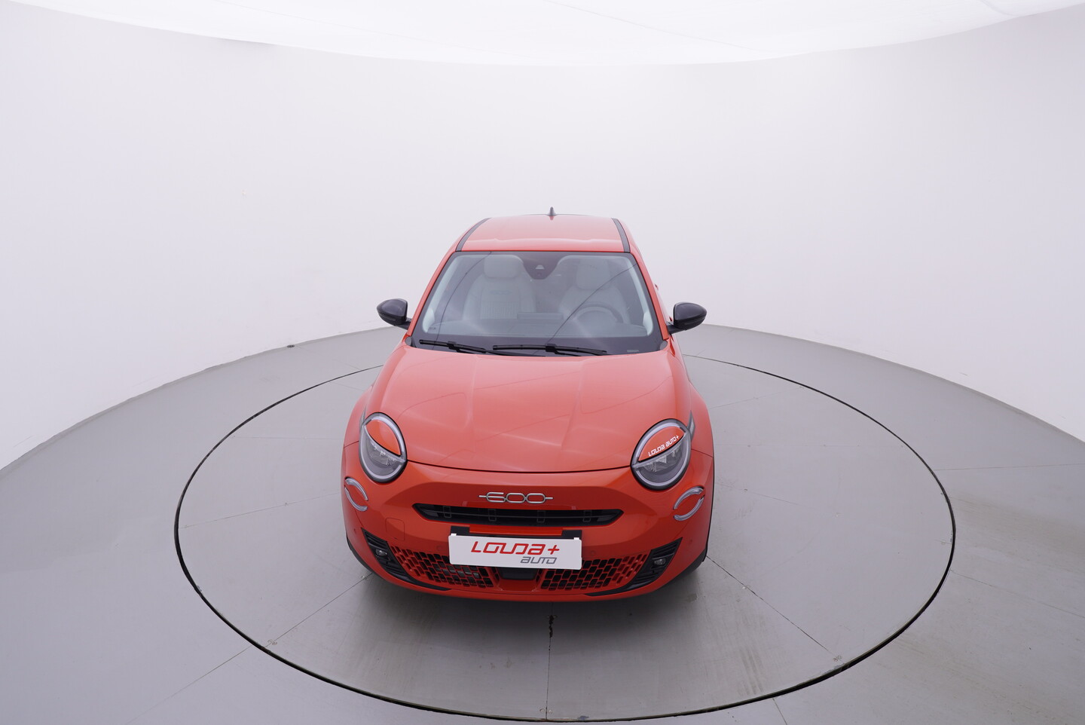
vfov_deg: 56.2
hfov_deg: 77.3
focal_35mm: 22
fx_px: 679
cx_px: 542
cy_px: 362
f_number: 5
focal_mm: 15
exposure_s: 1/80
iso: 200
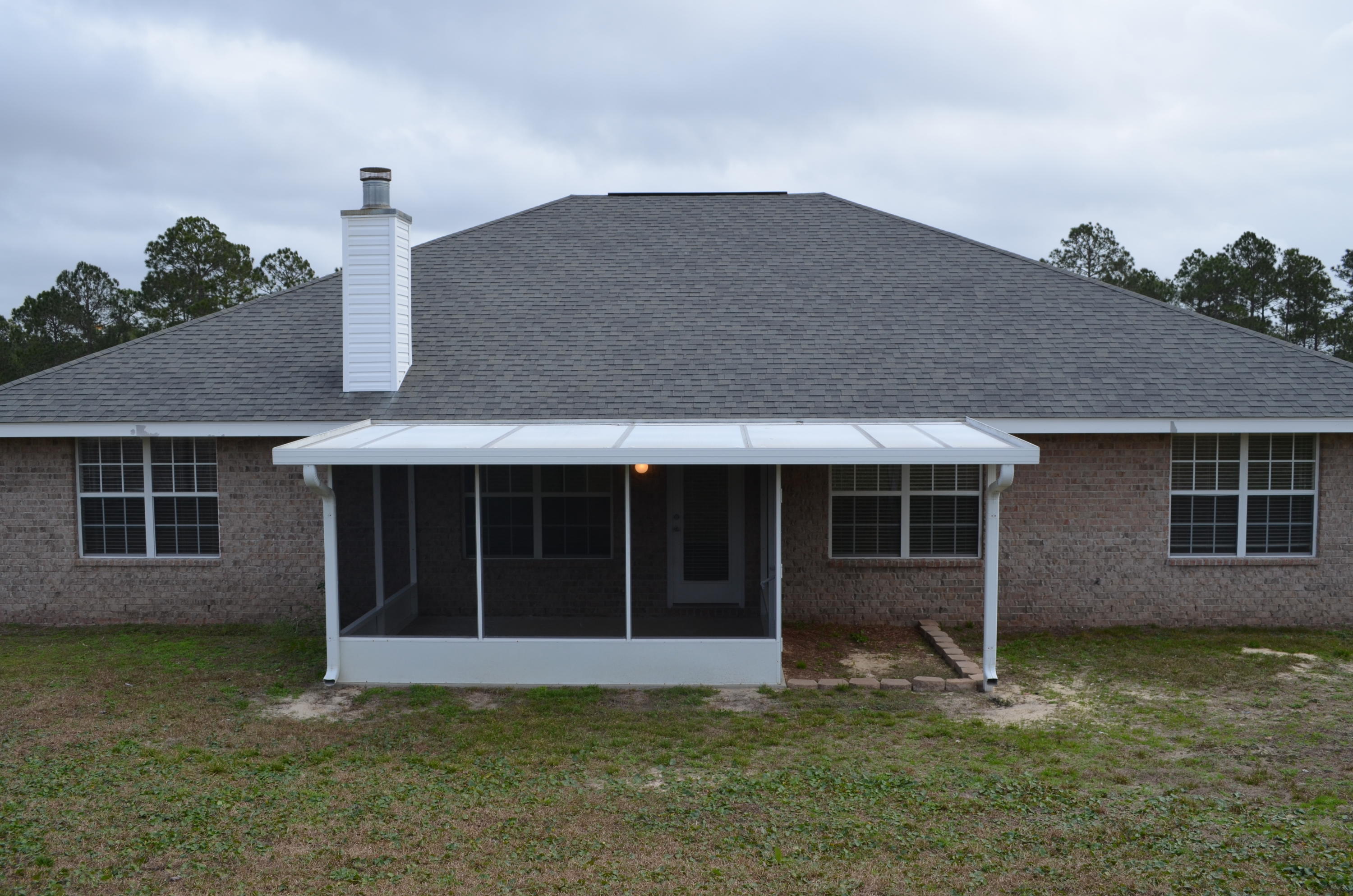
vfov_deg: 39.8
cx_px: 676
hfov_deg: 57.3
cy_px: 448
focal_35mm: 33
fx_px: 1238
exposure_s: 1/250
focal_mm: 22
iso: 200
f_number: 8
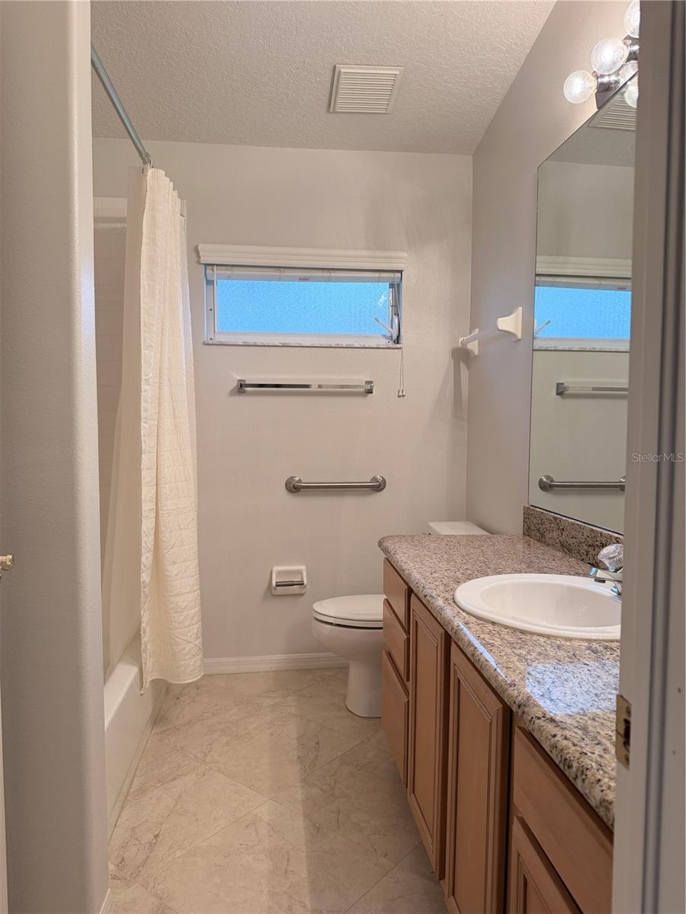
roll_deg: +0.0
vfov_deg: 71.6
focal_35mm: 24
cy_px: 457
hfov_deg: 56.8
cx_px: 343
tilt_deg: -4.2
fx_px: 634
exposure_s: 1/120
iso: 125
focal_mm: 6.76
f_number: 1.78
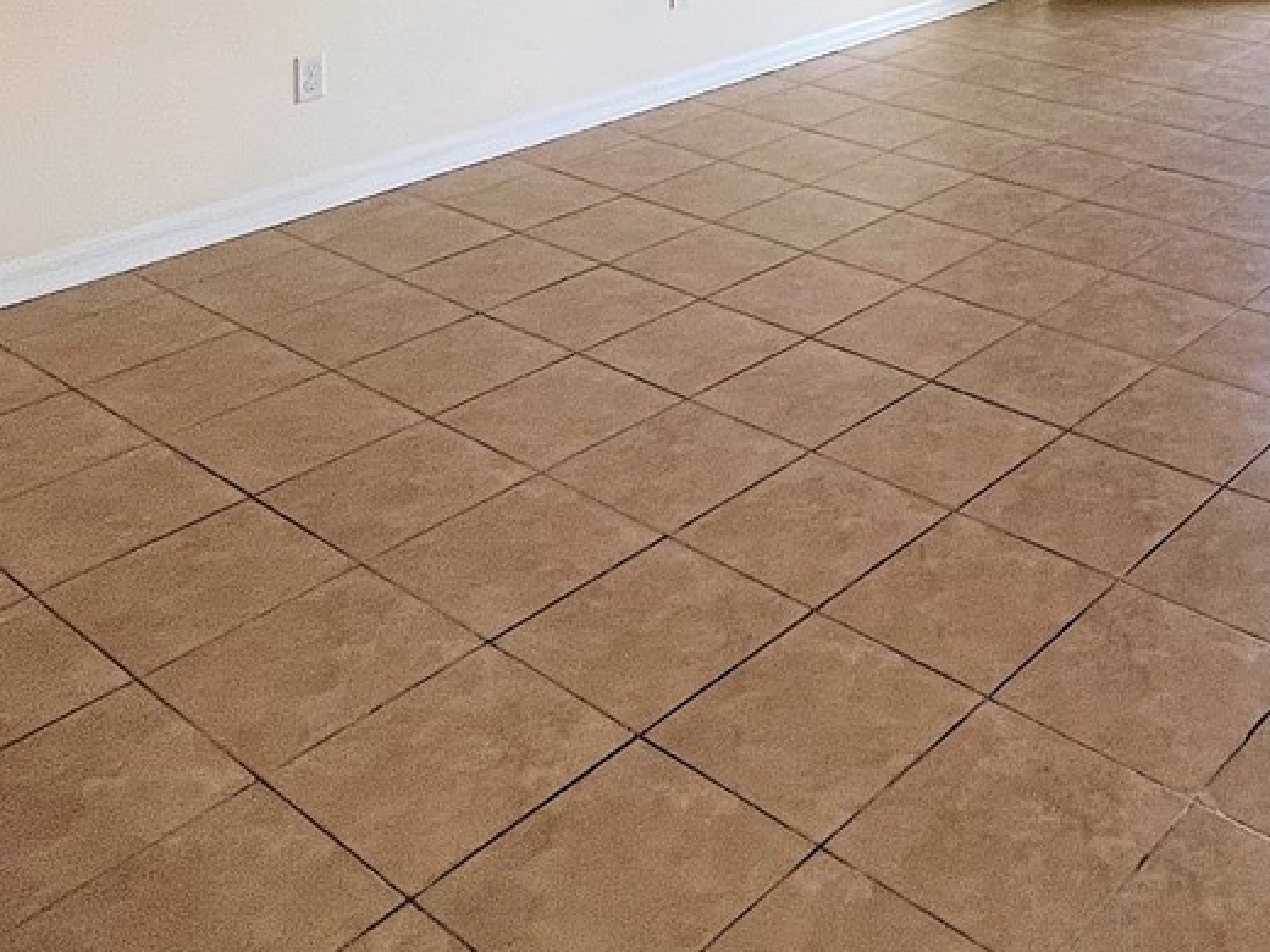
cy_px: -271
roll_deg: +0.2
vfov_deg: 29.4
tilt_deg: -2.8
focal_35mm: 40
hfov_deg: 43.6
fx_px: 1468
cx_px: 1092
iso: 100
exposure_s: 1/122
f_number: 1.8
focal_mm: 1.57
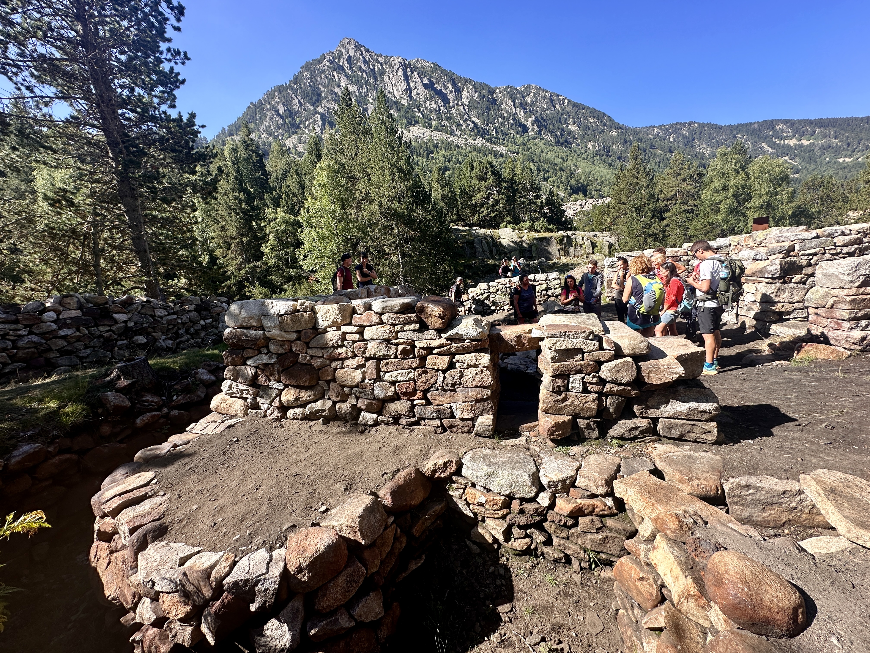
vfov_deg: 85.7
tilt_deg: -8.4
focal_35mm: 14
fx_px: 352
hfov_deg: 102.1
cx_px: 435
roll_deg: +5.7
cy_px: 326
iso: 40
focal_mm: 2.22
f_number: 2.2
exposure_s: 1/651
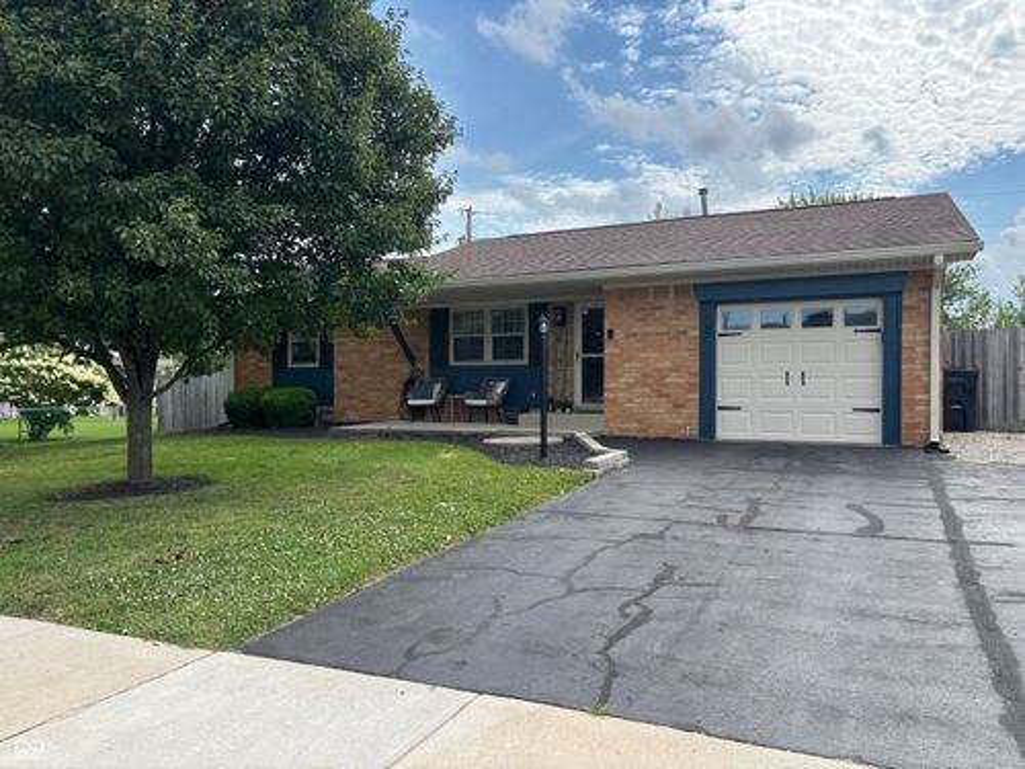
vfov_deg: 53.1
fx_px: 770
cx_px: 512
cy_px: 384
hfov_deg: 67.3
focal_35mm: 26
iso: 50
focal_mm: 5.96
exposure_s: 1/1912
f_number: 1.6
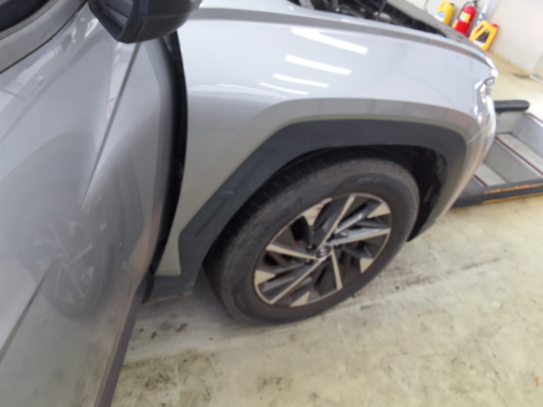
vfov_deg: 49.7
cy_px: 204
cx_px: 272
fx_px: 439
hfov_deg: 63.4
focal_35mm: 28
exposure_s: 1/40
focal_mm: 2.91
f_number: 1.9
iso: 50
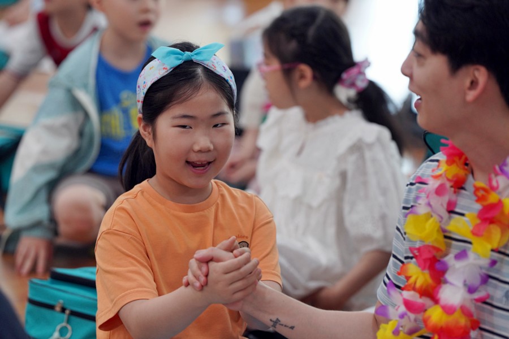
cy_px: 170
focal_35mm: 200
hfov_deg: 10.3
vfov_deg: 6.9
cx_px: 254
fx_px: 2828
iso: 2000
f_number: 4
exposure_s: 1/250
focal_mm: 200
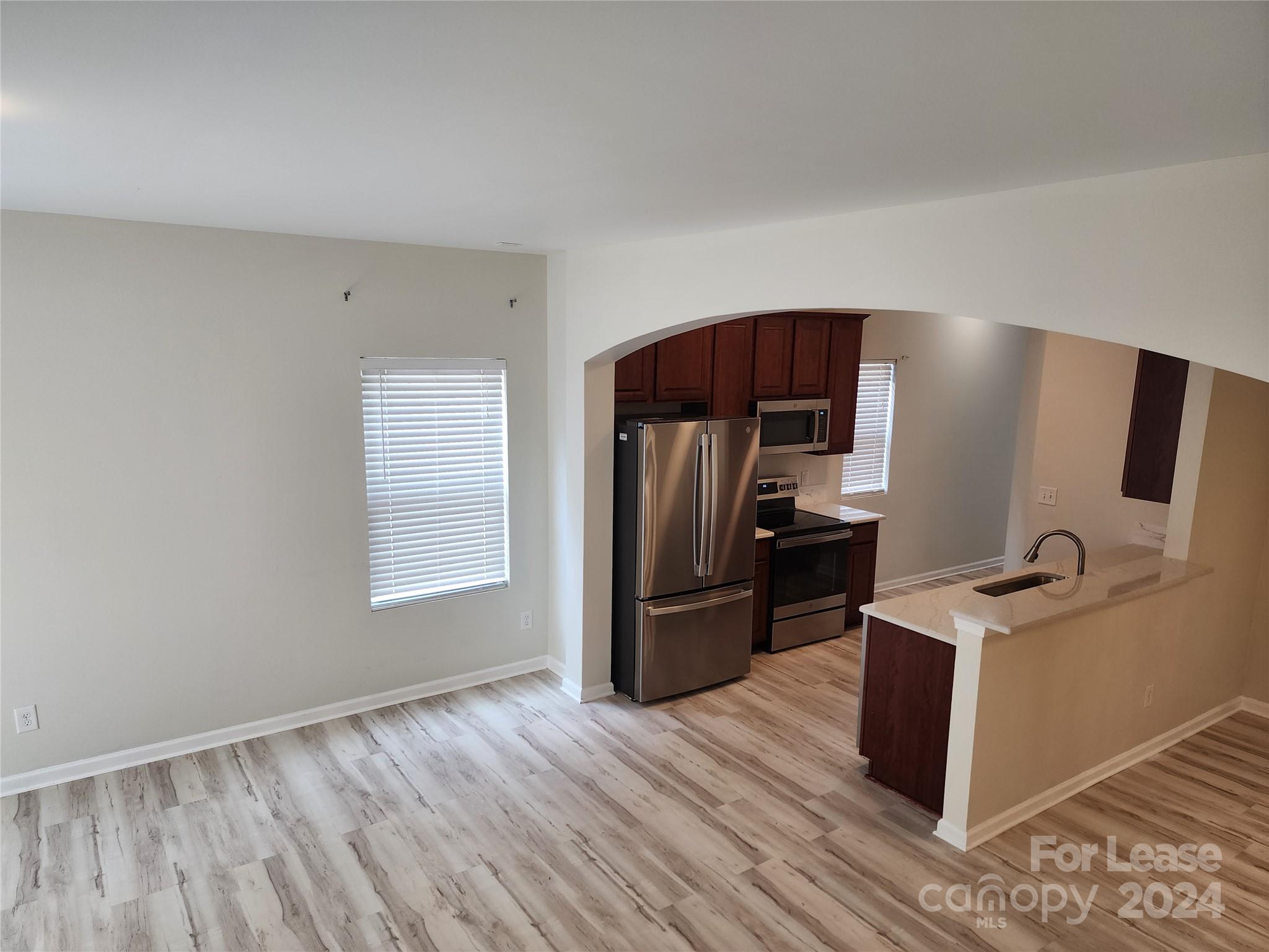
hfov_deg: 73.9
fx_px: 843
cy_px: 476
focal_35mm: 23
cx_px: 634
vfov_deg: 58.9
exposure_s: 1/120
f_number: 1.8
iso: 125
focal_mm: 6.4
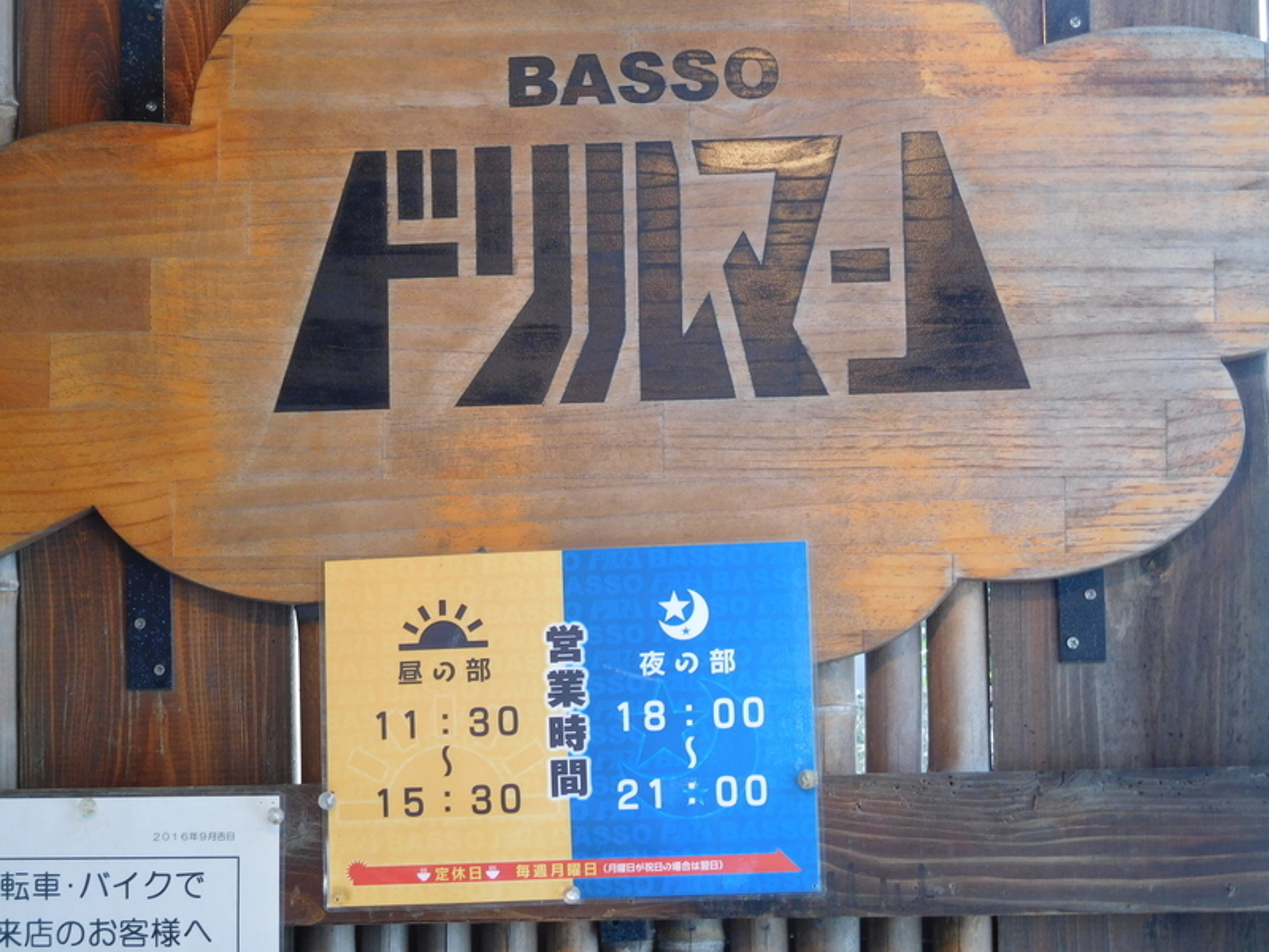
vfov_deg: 13.2
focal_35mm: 112
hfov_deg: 17.6
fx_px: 4106
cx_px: 634
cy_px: 476
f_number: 4.9
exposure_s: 1/30
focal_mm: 20
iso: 200
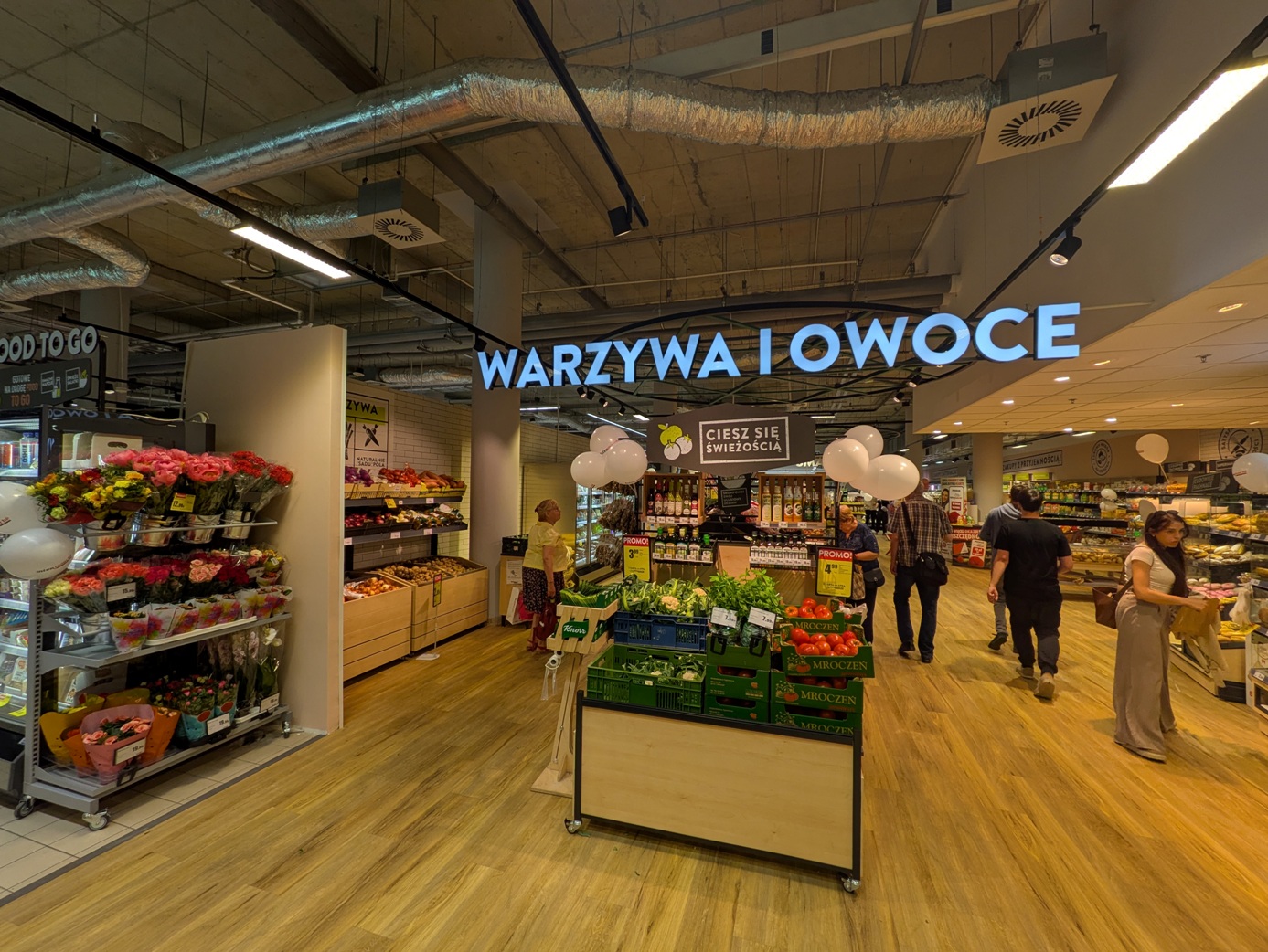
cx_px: 634
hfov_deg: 102.0
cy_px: 476
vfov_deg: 85.7
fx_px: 513
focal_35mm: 14
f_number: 2.2
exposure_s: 1/104
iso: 49
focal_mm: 1.83
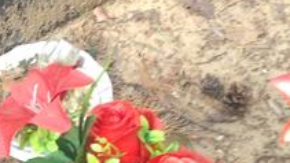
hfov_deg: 13.2
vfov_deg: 7.3
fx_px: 1239
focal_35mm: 161
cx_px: 16
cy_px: -155
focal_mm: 5.99
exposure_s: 1/60
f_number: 2.6
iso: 200
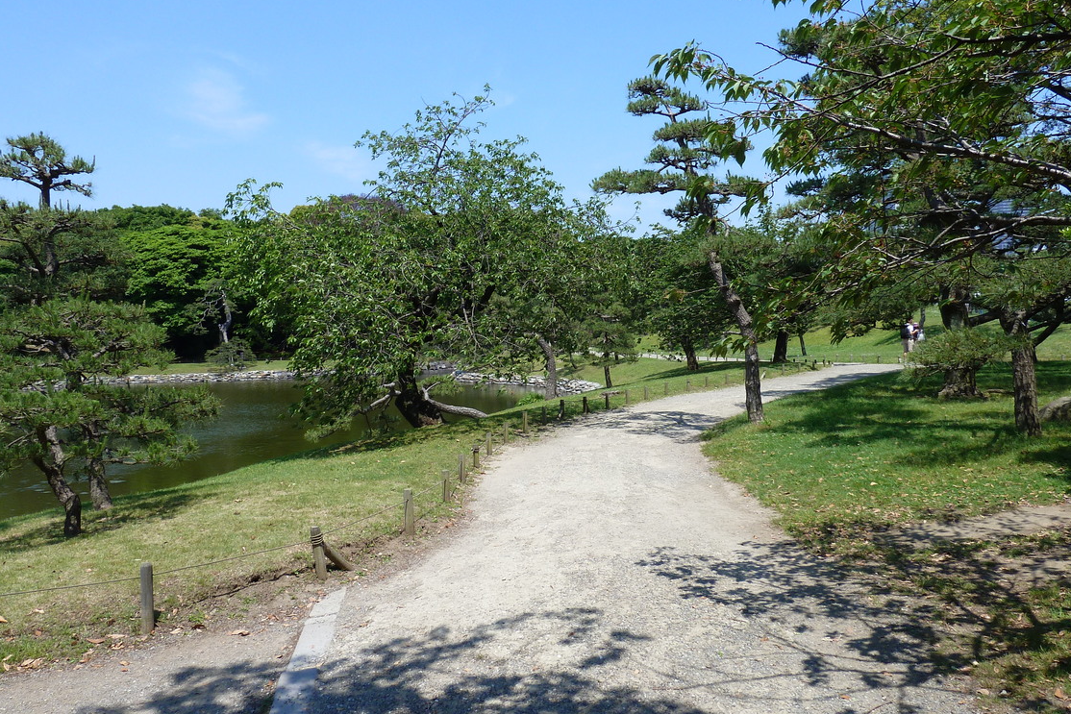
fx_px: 833
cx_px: 522
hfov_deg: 65.5
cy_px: 326
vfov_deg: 46.4
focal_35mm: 28
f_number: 4
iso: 80
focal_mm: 4.1
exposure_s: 1/400
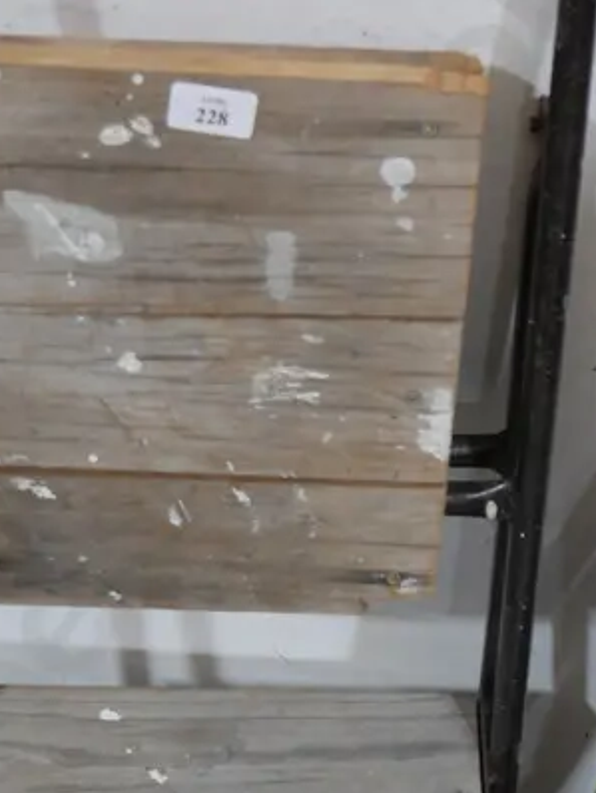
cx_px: 305
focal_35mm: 72
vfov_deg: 26.9
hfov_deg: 20.5
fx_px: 1651
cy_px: 309
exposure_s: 1/60
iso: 800
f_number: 3.5
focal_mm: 14
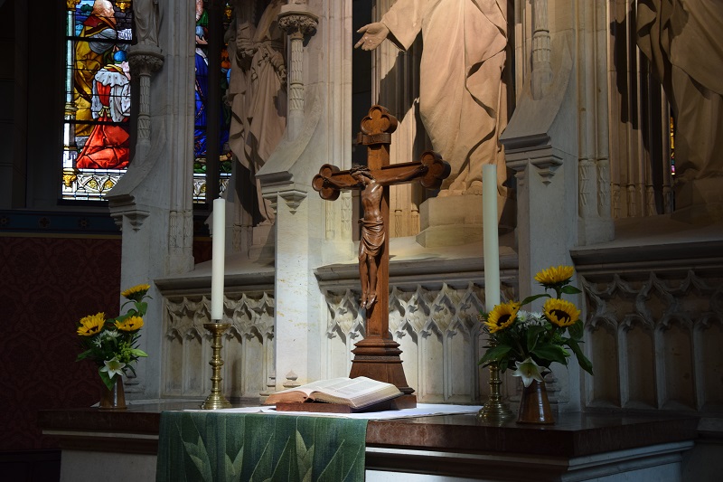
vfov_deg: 26.5
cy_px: 241
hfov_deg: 38.9
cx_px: 362
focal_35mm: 51
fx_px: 1024
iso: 500
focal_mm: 34
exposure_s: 1/60
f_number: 4.2
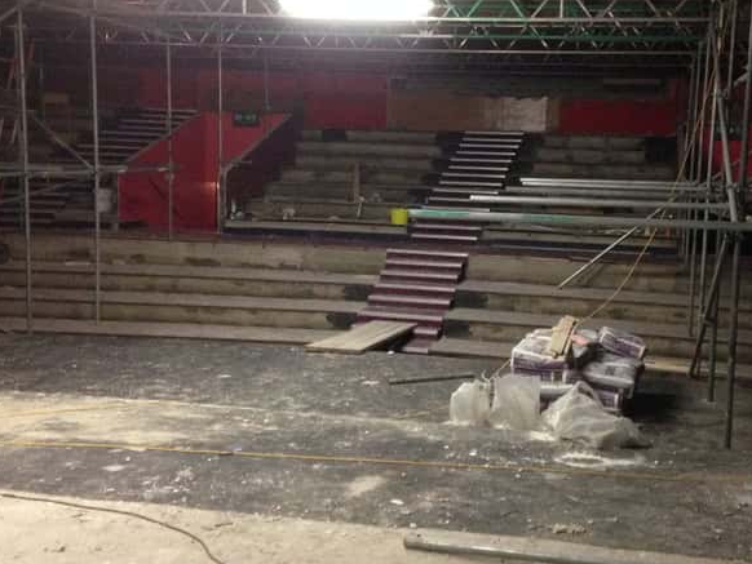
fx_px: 1108
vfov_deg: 28.6
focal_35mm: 51
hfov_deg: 37.3
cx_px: 451
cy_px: 267
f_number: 2.4
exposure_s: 1/20
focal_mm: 4.1
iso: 320
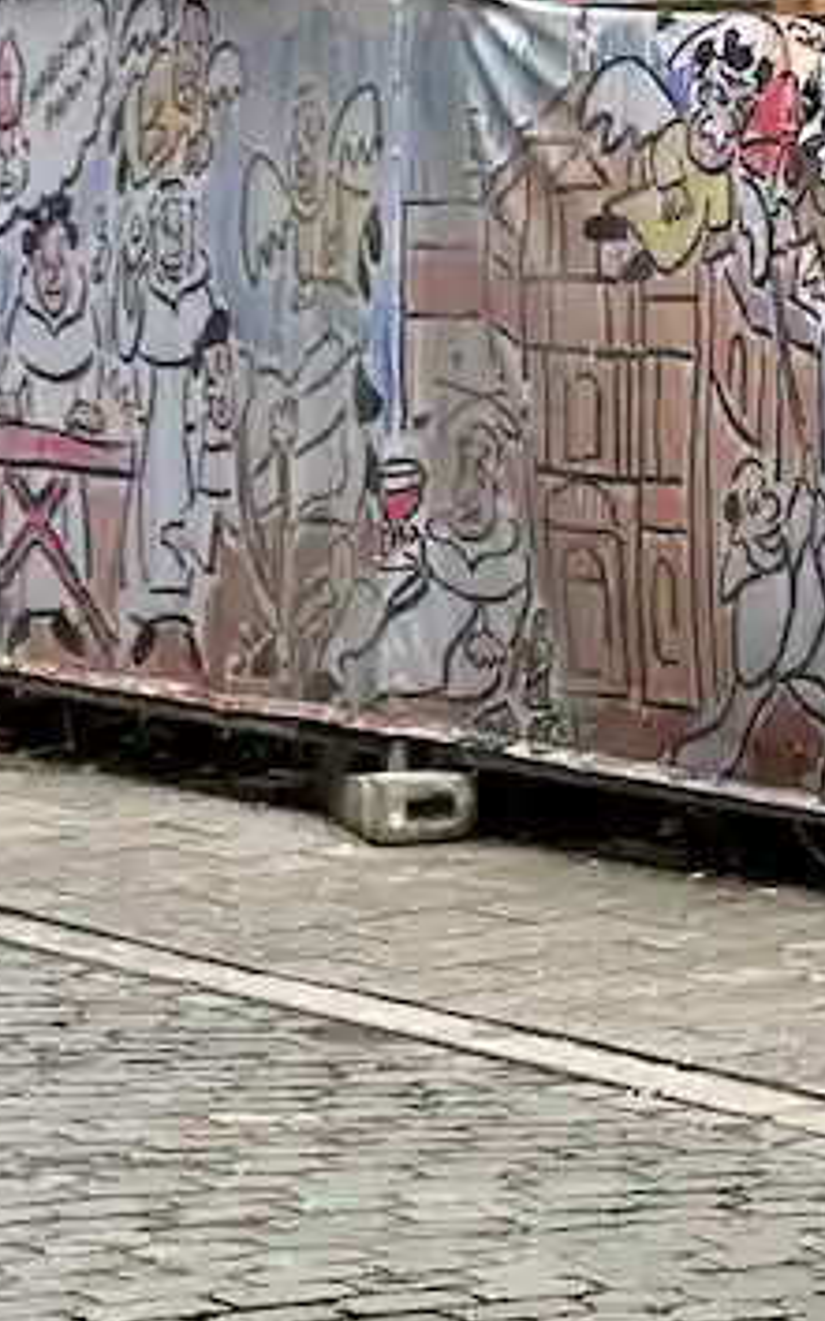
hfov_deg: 7.8
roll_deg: -2.7
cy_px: 616
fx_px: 5689
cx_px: 1822
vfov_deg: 13.3
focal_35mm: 158
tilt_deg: -3.8
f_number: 1.78
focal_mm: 6.76
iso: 64
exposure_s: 1/500
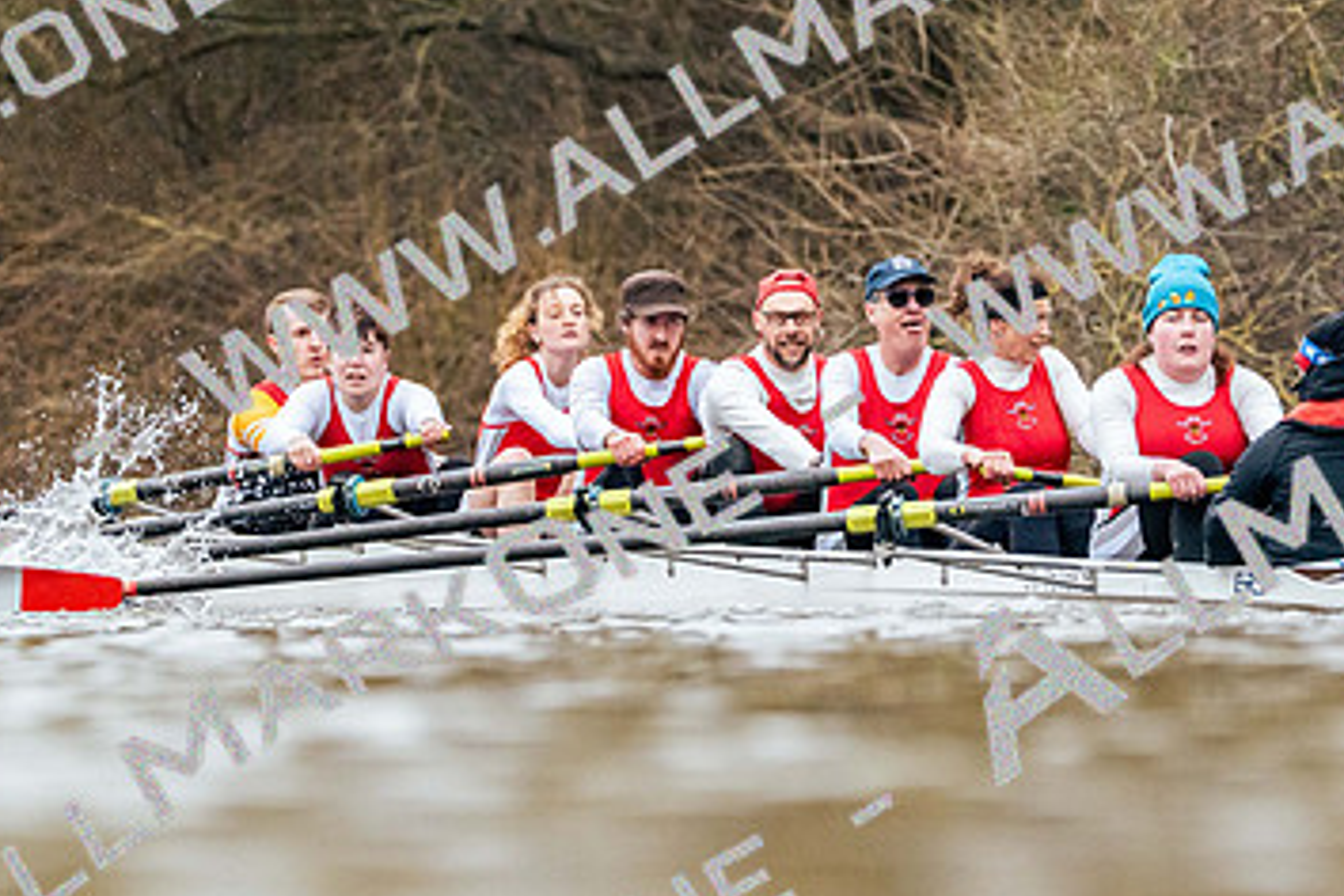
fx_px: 32067
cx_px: 649
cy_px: 427
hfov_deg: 2.4
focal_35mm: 859
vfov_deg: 1.6
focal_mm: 524
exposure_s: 1/2000
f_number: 7.1
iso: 6400
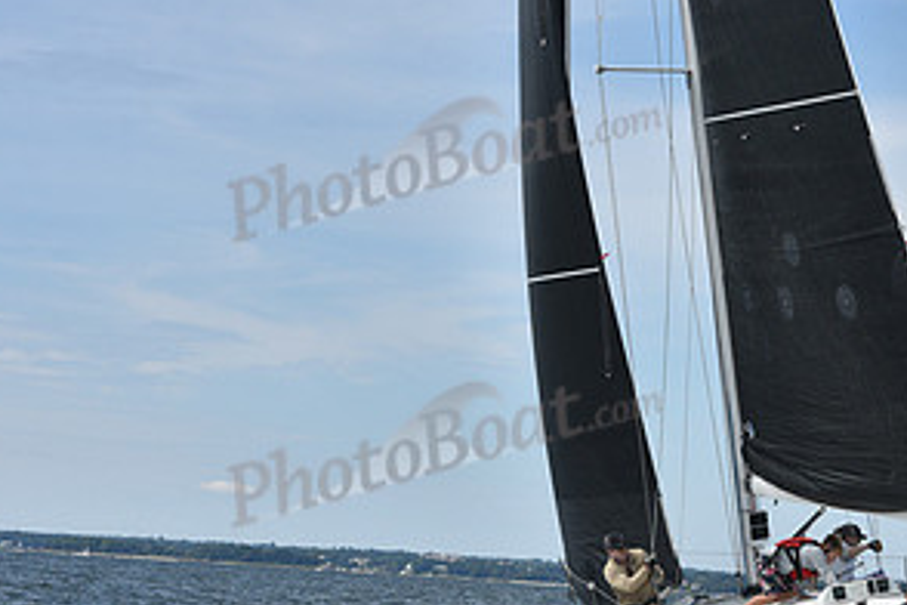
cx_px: 824
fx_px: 3477
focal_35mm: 138
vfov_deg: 9.9
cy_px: 563
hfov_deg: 14.7
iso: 320
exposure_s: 1/1000
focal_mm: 70
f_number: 9
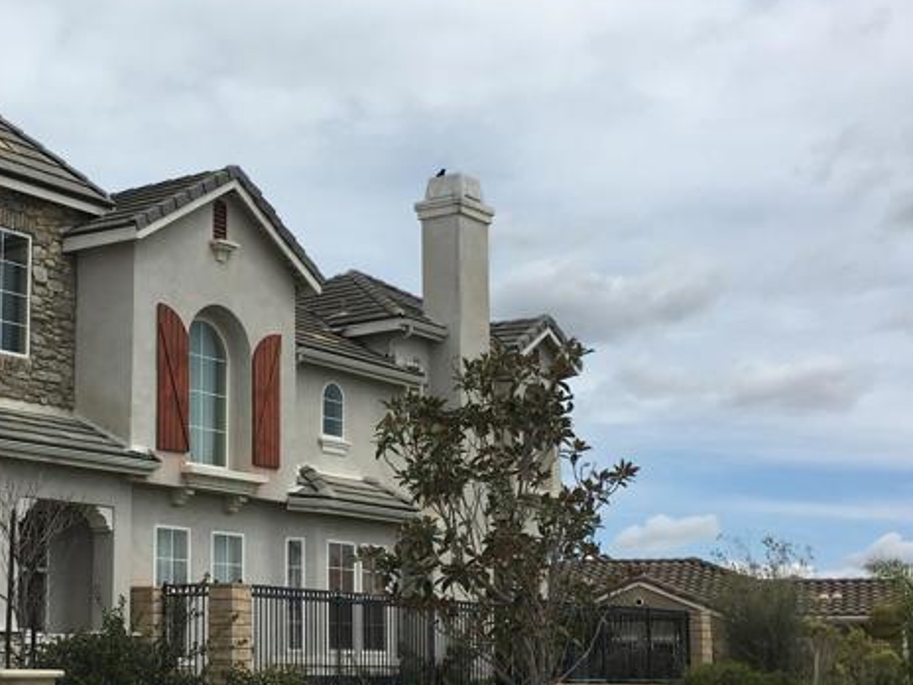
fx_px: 1688
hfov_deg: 29.6
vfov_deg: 22.9
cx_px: 197
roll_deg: -0.2
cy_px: 417
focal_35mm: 64
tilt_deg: +10.4
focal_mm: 4.15
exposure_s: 1/2849
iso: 25
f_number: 2.2
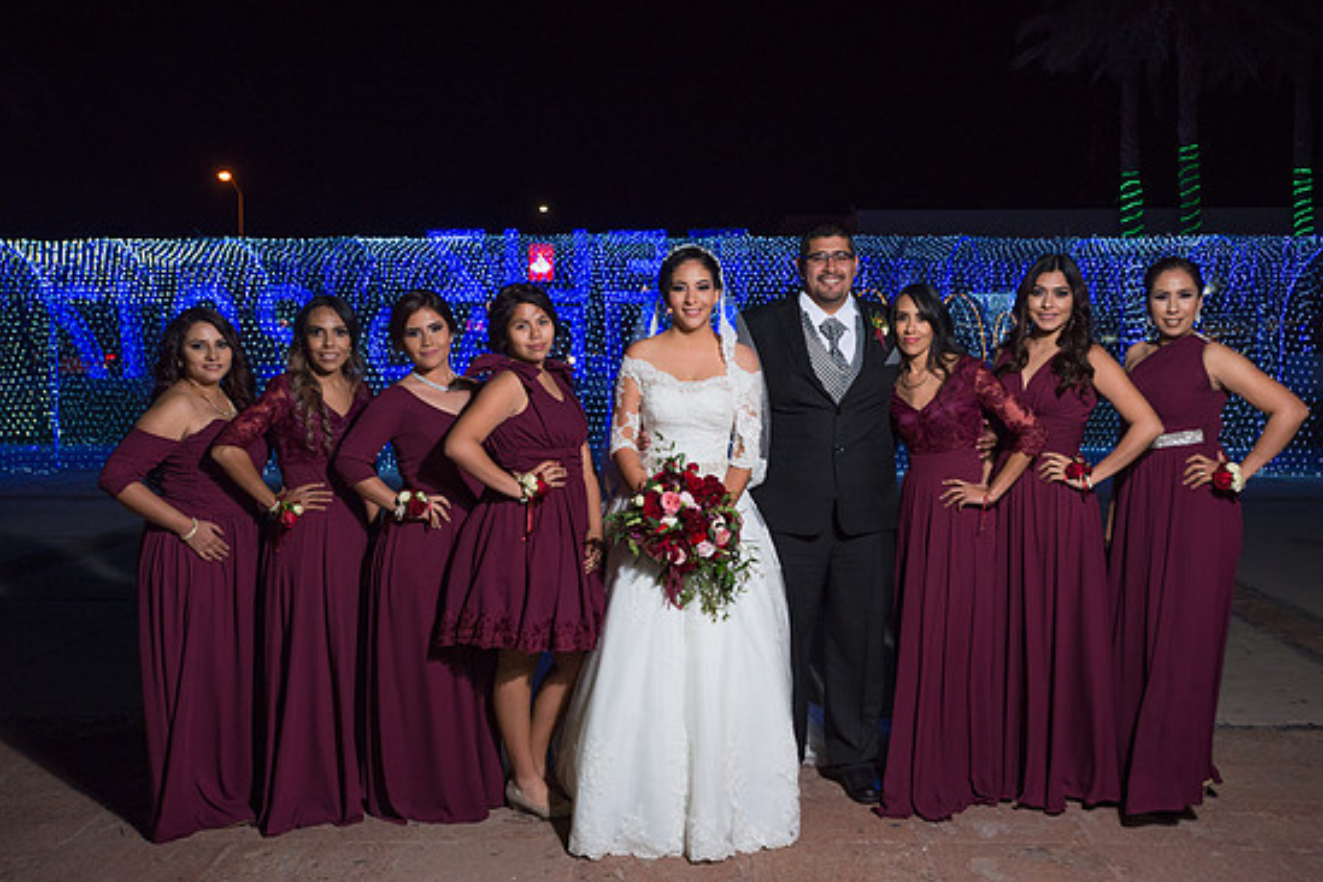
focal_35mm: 37
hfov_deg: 51.9
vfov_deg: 35.9
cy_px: 435
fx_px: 1360
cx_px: 696
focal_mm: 35
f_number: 3.5
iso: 1600
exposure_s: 1/125
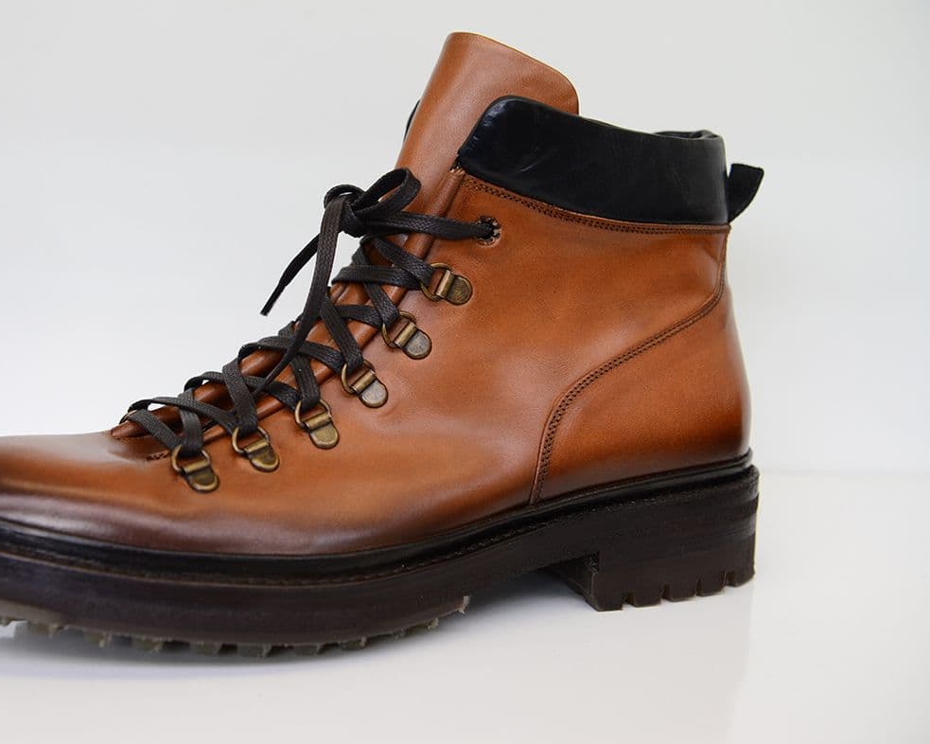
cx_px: 363
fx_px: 1514
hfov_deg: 34.0
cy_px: 369
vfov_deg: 27.6
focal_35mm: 55
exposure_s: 1/500
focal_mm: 48
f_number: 5.6
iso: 640
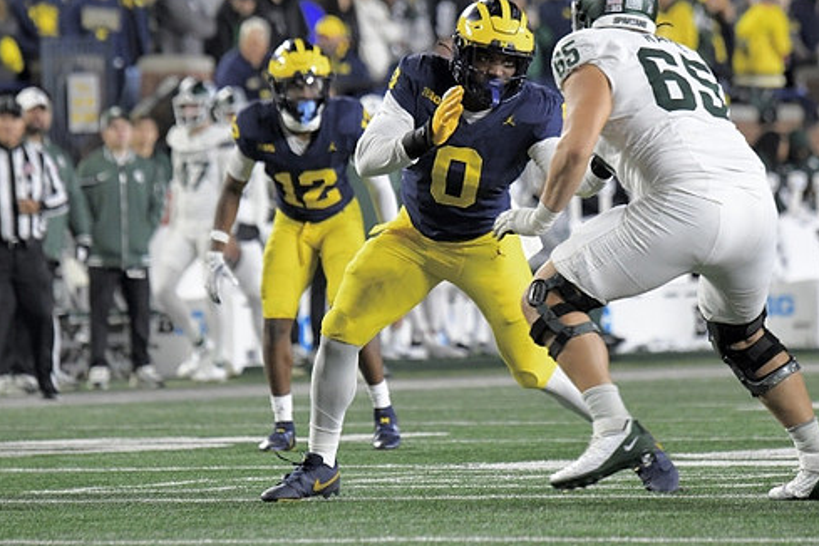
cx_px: 481
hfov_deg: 4.7
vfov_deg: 3.1
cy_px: 250
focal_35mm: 441
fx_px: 10032
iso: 6400
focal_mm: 310
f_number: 5.6
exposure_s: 1/800
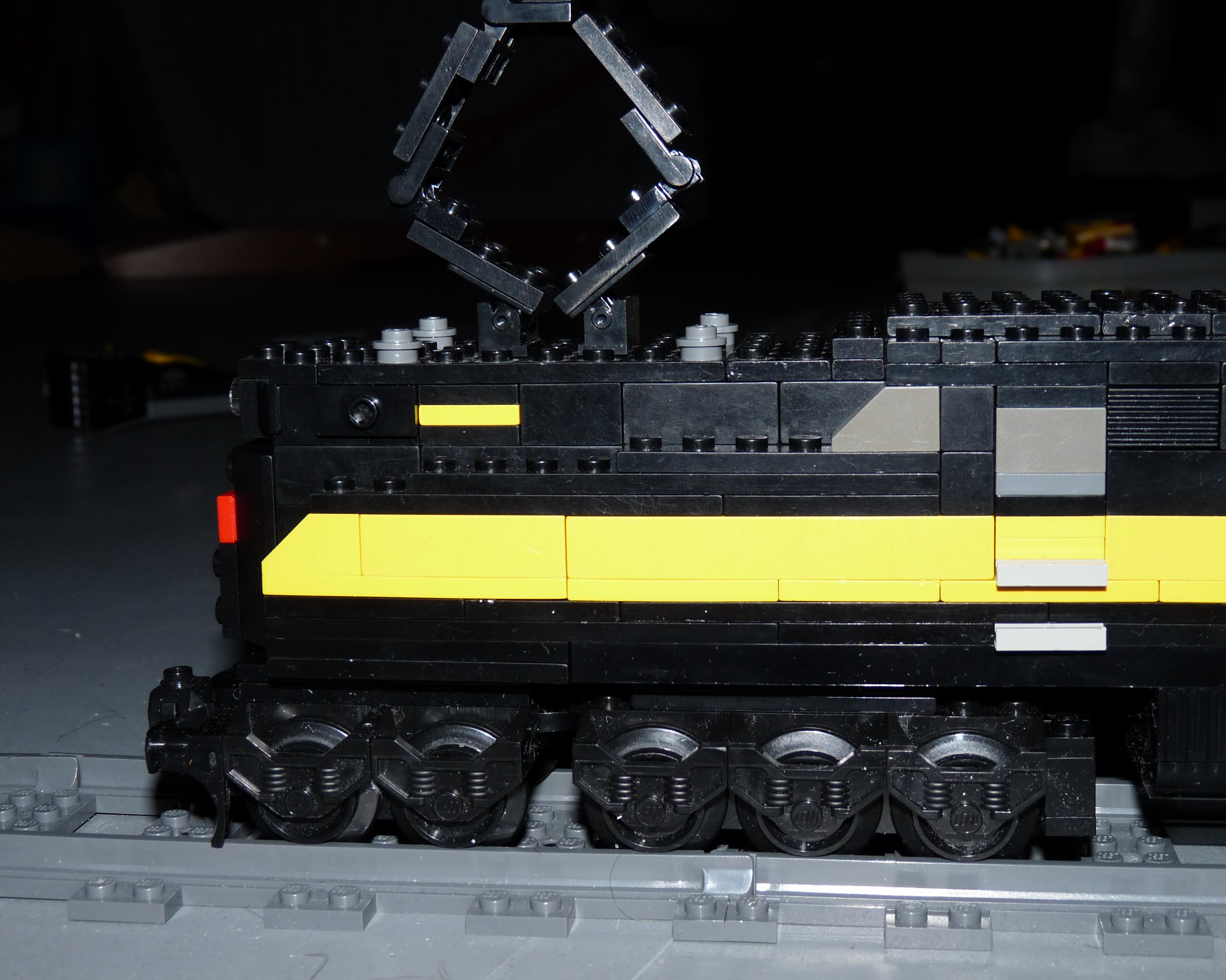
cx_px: 685
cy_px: 451
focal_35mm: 50
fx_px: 1814
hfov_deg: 37.3
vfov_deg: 30.2
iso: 100
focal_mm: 7.4
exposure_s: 1/125
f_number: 3
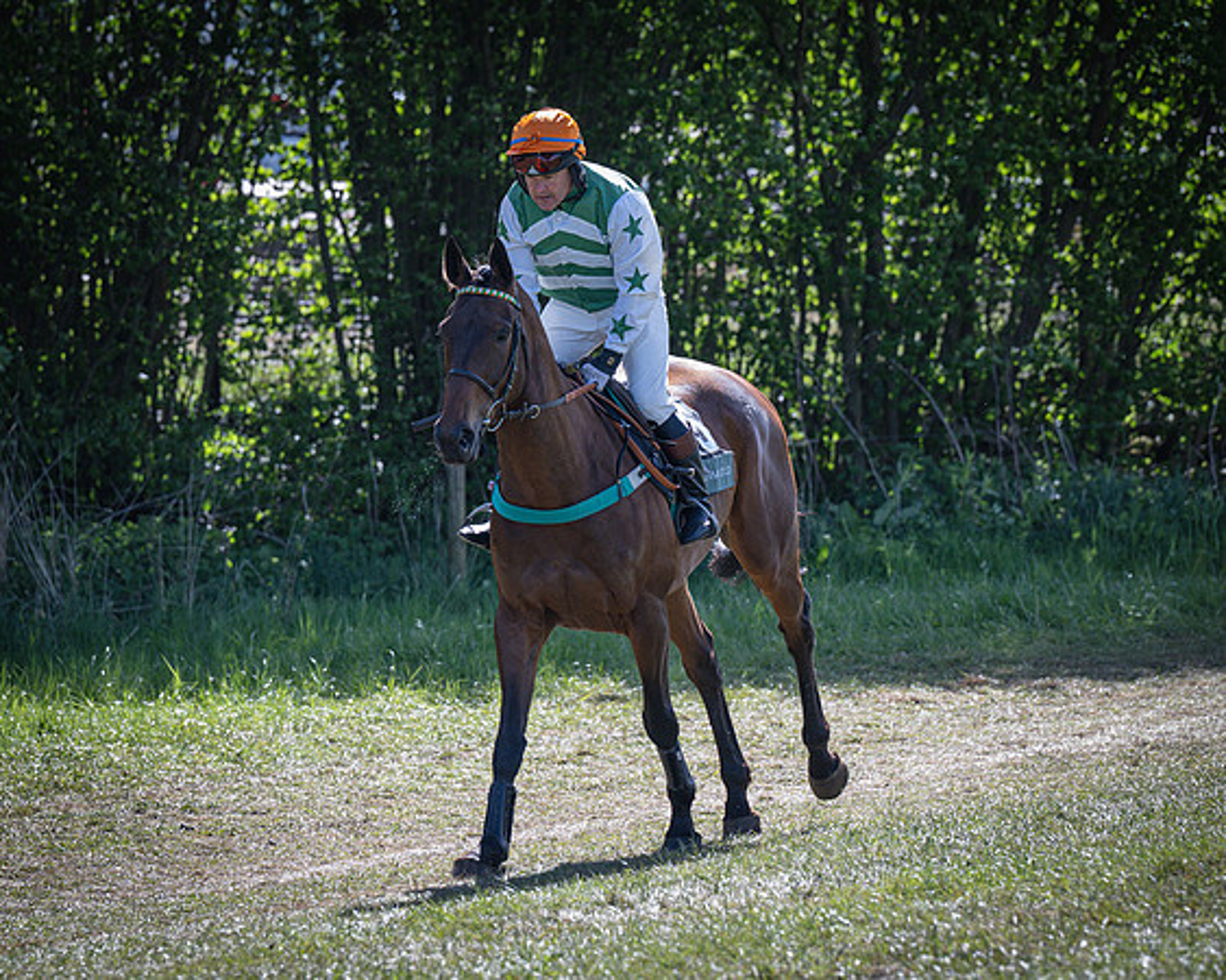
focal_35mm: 270
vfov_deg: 5.7
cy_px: 533
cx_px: 443
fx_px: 9783
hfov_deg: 7.2
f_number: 4
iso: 400
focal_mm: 160
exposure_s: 1/1000
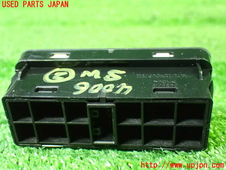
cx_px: 113
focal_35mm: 44
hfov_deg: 42.9
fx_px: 287
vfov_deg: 32.9
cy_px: 85
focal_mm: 7.84
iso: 1600
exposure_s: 1/25
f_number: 2.9
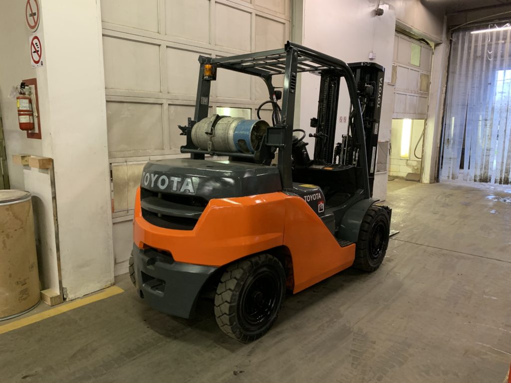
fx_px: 384
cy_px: 192
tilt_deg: -9.9
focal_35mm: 26
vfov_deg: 53.1
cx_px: 256
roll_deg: -0.7
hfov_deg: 67.3
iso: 320
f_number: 1.8
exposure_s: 1/60
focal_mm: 4.25
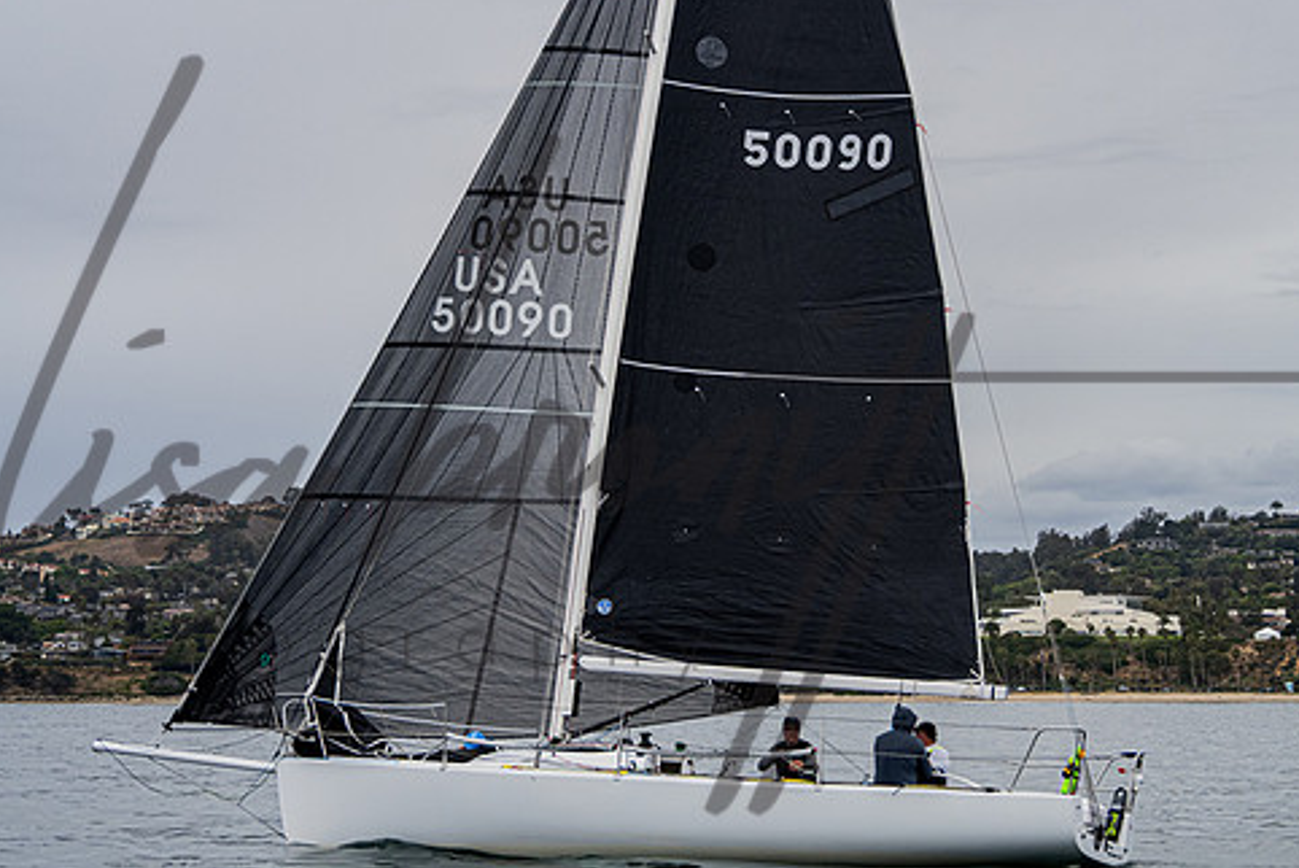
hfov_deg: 21.0
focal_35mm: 97
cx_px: 727
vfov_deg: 14.1
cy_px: 299
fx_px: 3502
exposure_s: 1/2500
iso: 800
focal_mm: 62
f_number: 6
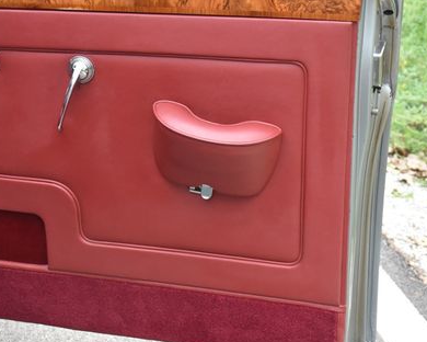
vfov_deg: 20.7
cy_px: 145
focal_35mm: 74
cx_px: 142
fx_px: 935
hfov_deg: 25.6
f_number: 5.6
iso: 800
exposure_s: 1/125
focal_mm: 32
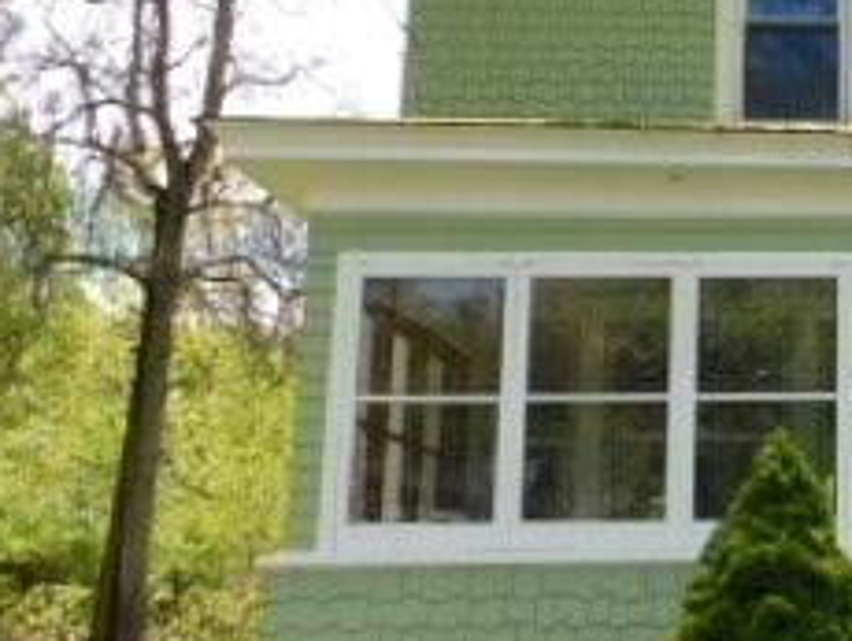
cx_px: 930
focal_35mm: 64
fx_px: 1577
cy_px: 278
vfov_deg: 23.0
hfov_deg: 27.7
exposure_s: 1/800
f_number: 3
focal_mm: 4
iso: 125
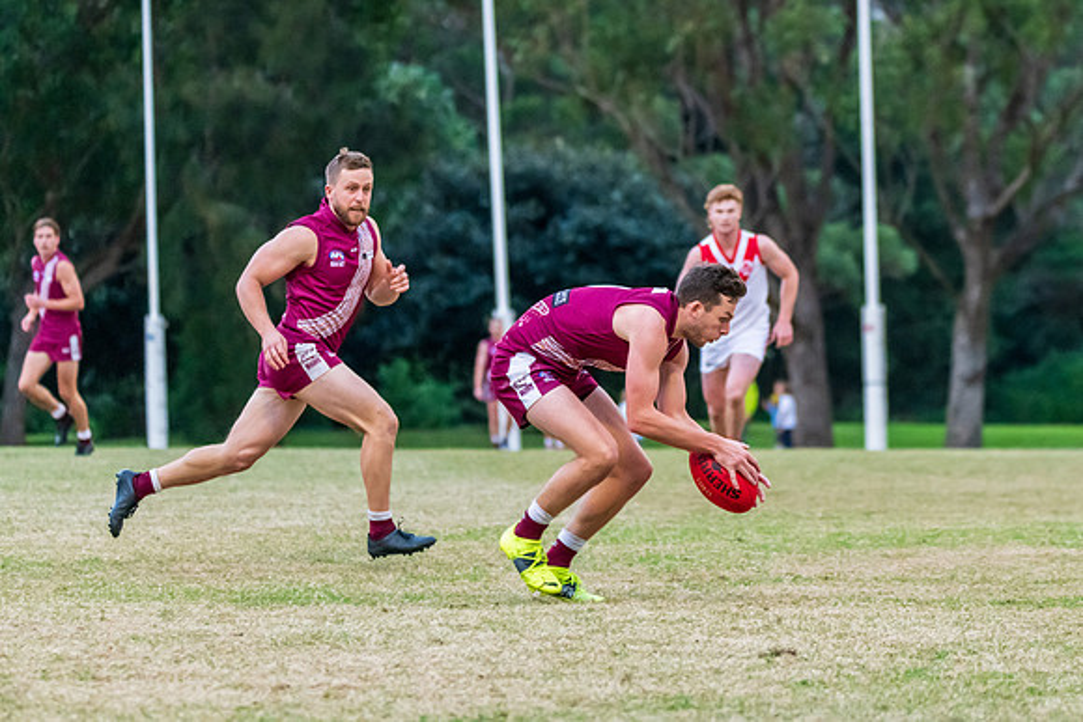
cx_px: 720
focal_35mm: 266
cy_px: 242
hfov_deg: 7.7
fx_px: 8005
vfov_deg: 5.2
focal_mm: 200
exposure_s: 1/1000
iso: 3200
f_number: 5.3
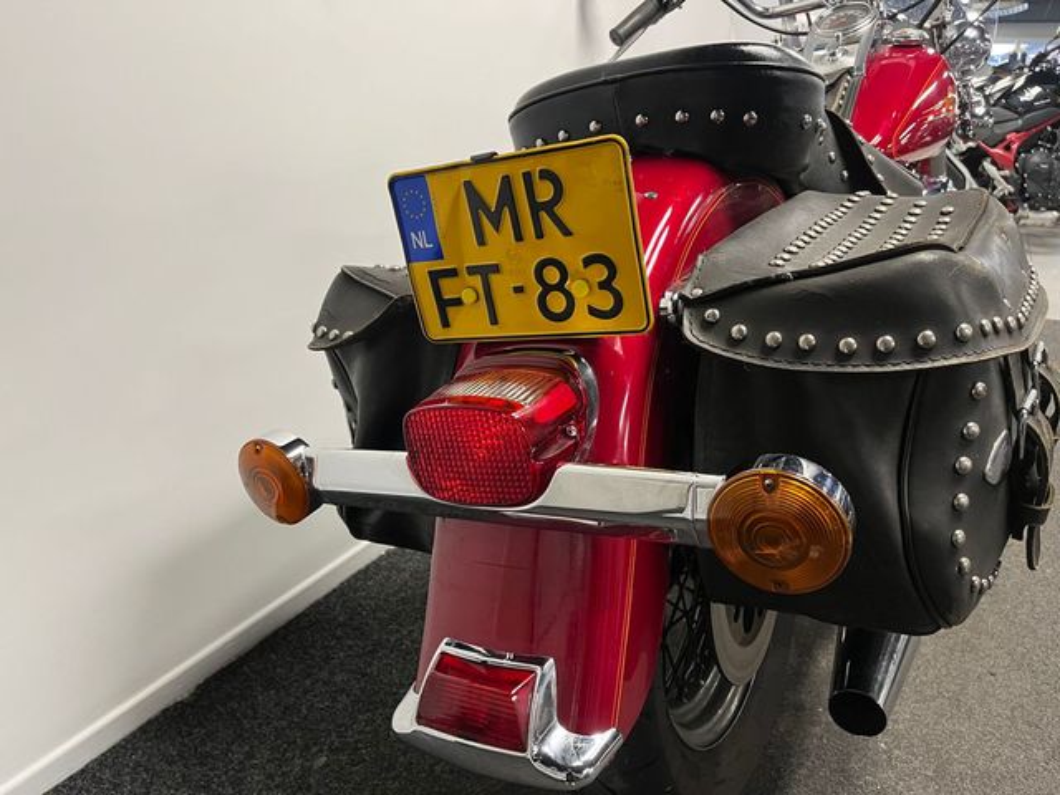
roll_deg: -0.8
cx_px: 530
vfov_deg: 53.1
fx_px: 796
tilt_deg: -19.8
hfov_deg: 67.3
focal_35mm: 26
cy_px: 398
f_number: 1.6
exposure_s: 1/50
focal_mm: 5.1
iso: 160
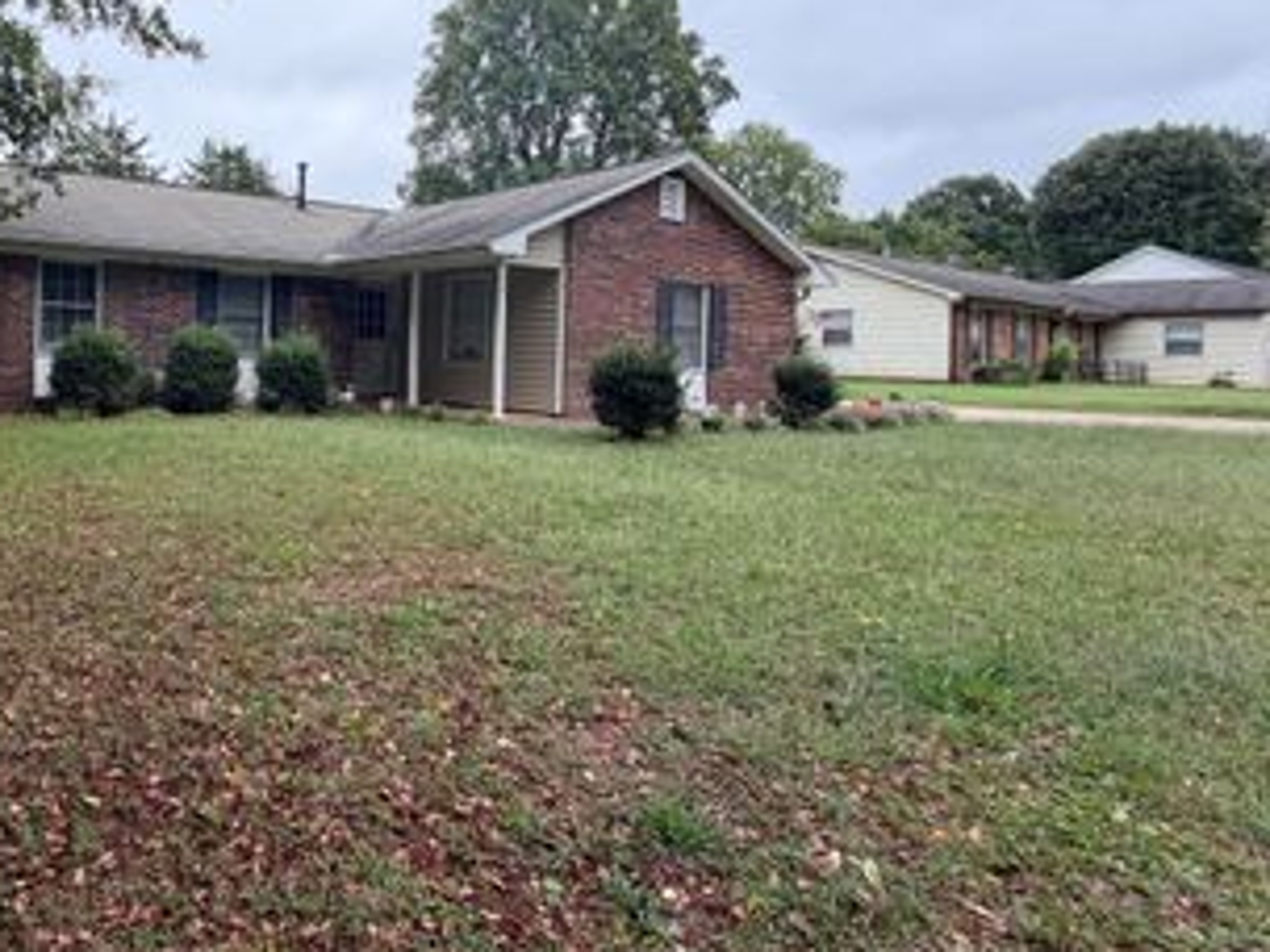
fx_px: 844
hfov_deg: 67.1
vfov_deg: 57.9
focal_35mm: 23
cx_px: 255
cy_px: 340
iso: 64
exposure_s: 1/121
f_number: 2.2
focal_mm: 2.22
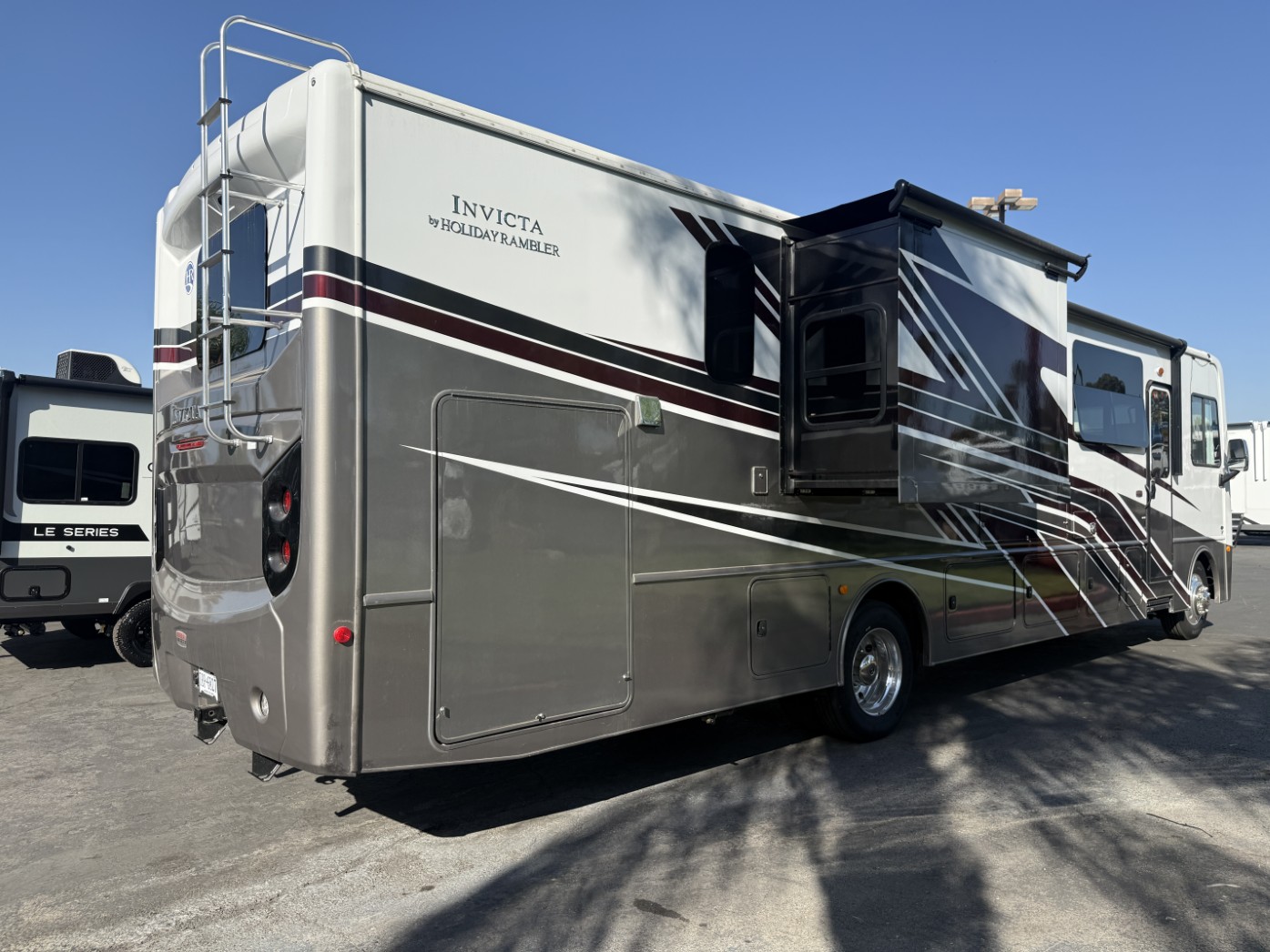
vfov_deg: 56.8
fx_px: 880
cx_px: 635
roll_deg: +0.0
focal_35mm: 24
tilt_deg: +1.4
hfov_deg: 71.6
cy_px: 476
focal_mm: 6.76
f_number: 1.78
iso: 80
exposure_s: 1/3759
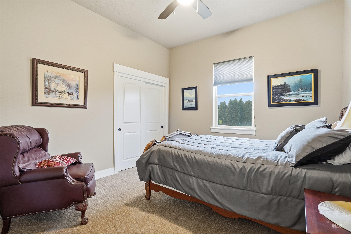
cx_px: 176
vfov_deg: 73.7
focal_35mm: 16
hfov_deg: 96.7
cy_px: 117
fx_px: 156
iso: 640
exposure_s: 1/30
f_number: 7.1
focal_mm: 16
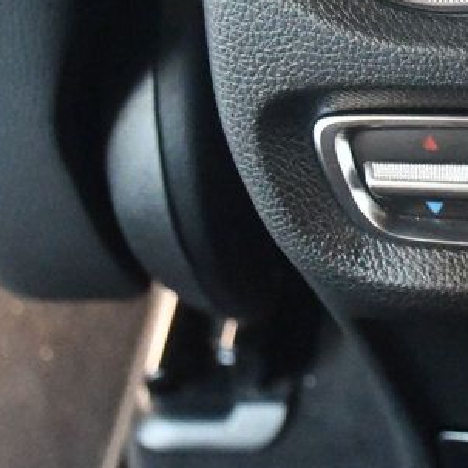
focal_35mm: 112
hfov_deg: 14.7
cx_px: 656
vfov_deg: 15.5
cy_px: 117
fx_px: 1713
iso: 12800
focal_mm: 26
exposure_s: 1/40
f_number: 3.8
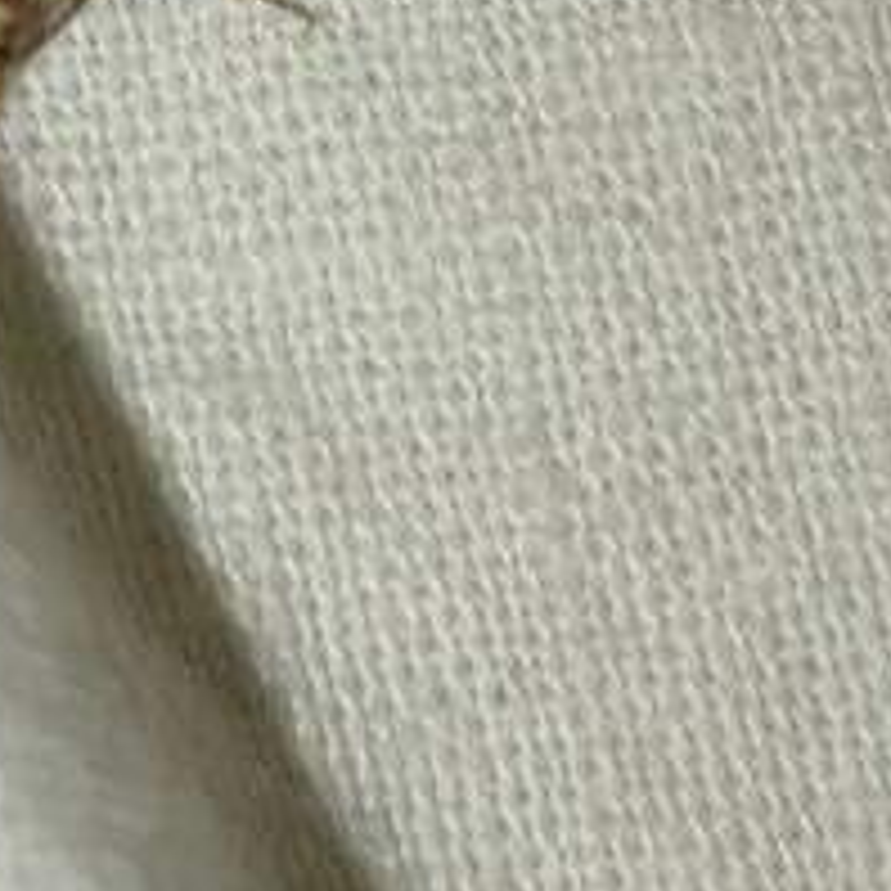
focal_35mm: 206
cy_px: -356
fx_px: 5999
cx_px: 148
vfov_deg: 8.3
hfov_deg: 8.5
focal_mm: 5.31
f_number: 1.7
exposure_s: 1/50
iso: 50
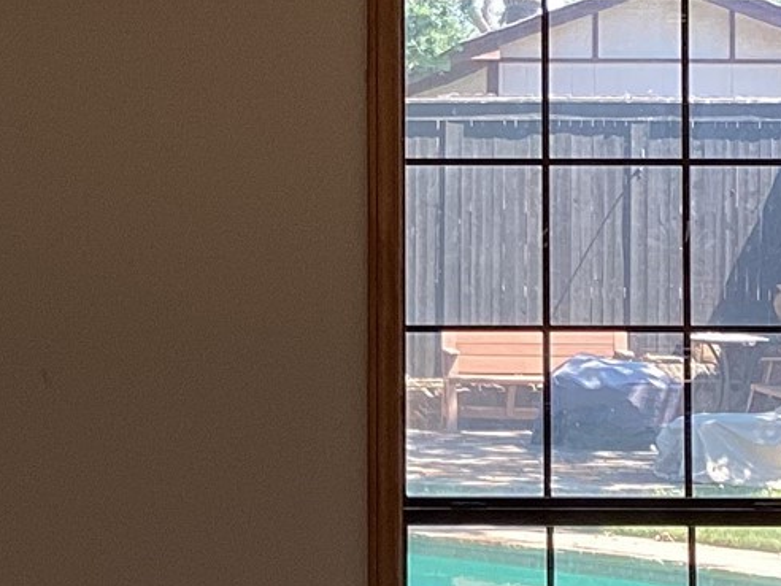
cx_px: 141
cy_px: 173
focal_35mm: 129
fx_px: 2910
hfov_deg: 15.2
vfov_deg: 11.5
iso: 50
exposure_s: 1/120
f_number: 2.4
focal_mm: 3.3
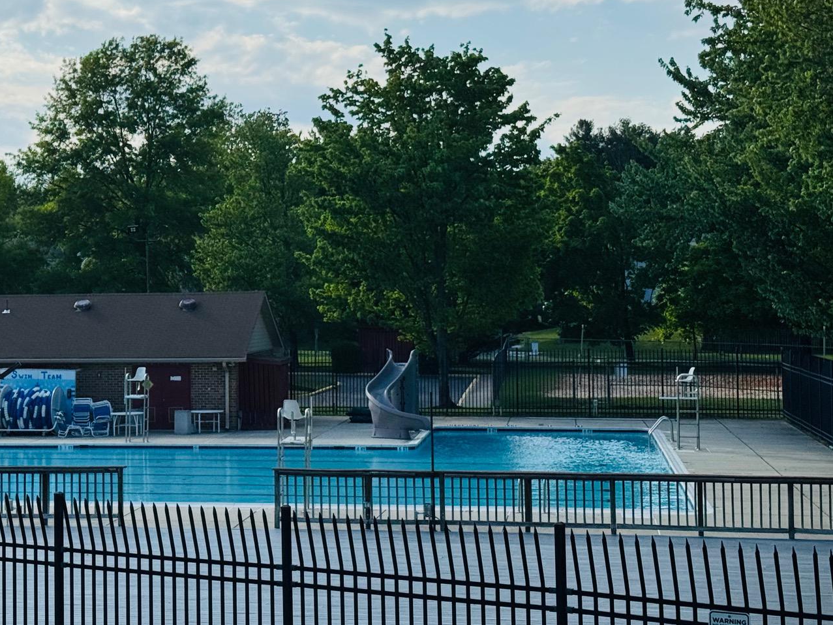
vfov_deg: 19.1
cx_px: 207
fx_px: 1853
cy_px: 246
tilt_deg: +1.7
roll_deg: +0.5
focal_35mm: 77
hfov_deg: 25.0
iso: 64
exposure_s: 1/7937
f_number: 1.78
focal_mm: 6.76
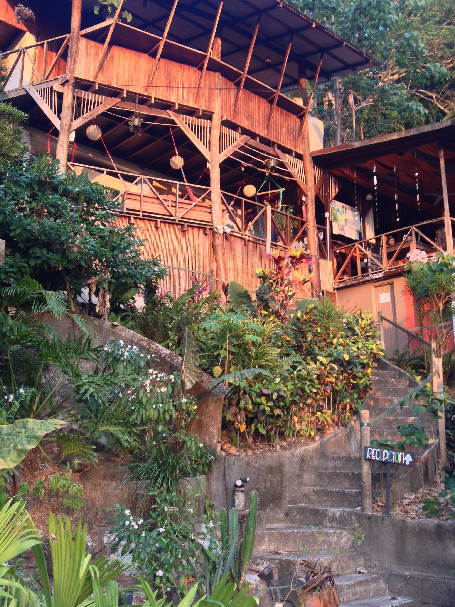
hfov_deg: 35.1
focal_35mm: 41
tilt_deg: +12.8
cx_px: 252
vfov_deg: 45.8
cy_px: 288
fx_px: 718
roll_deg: +0.9
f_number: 2.4
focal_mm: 4.28
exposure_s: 1/30
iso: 50
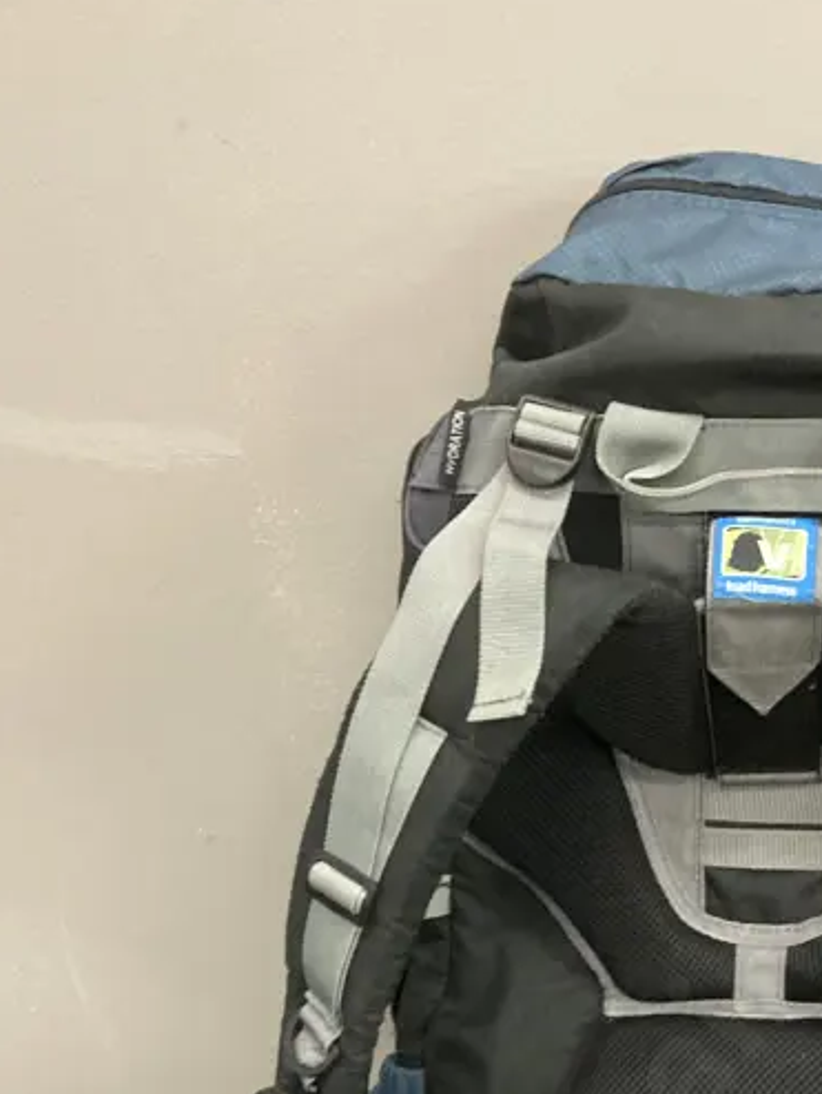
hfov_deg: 24.2
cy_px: 926
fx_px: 1835
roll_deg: -1.3
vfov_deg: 32.0
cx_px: 802
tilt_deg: -25.6
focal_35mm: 58
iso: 320
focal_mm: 3.99
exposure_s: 1/50
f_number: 1.8
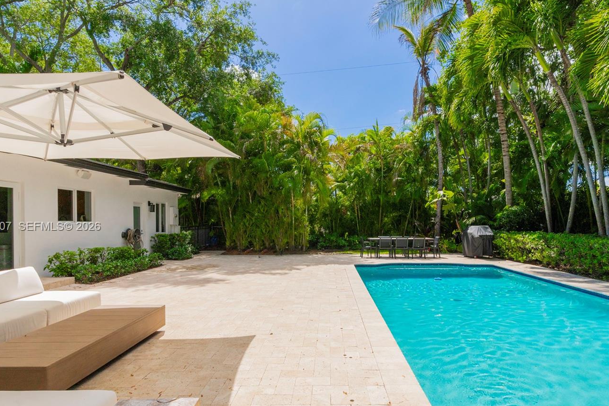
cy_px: 227
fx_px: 349
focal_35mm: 21
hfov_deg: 82.0
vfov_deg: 60.2
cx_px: 333
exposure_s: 1/1000
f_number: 9
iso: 250
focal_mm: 11
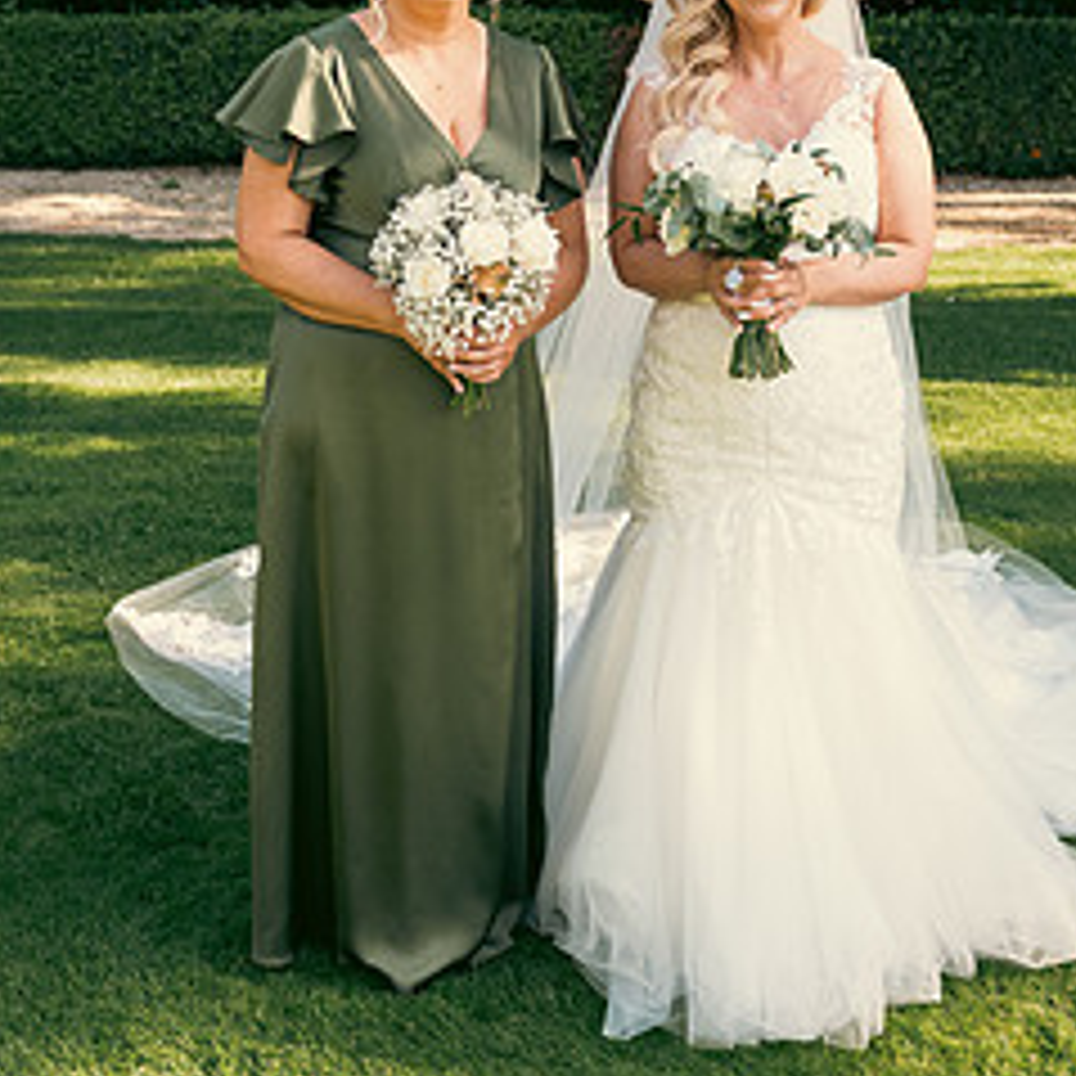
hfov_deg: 26.8
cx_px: 653
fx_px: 2251
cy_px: 236
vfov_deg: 26.5
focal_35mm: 64
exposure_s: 1/320
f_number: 3.5
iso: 200
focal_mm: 31
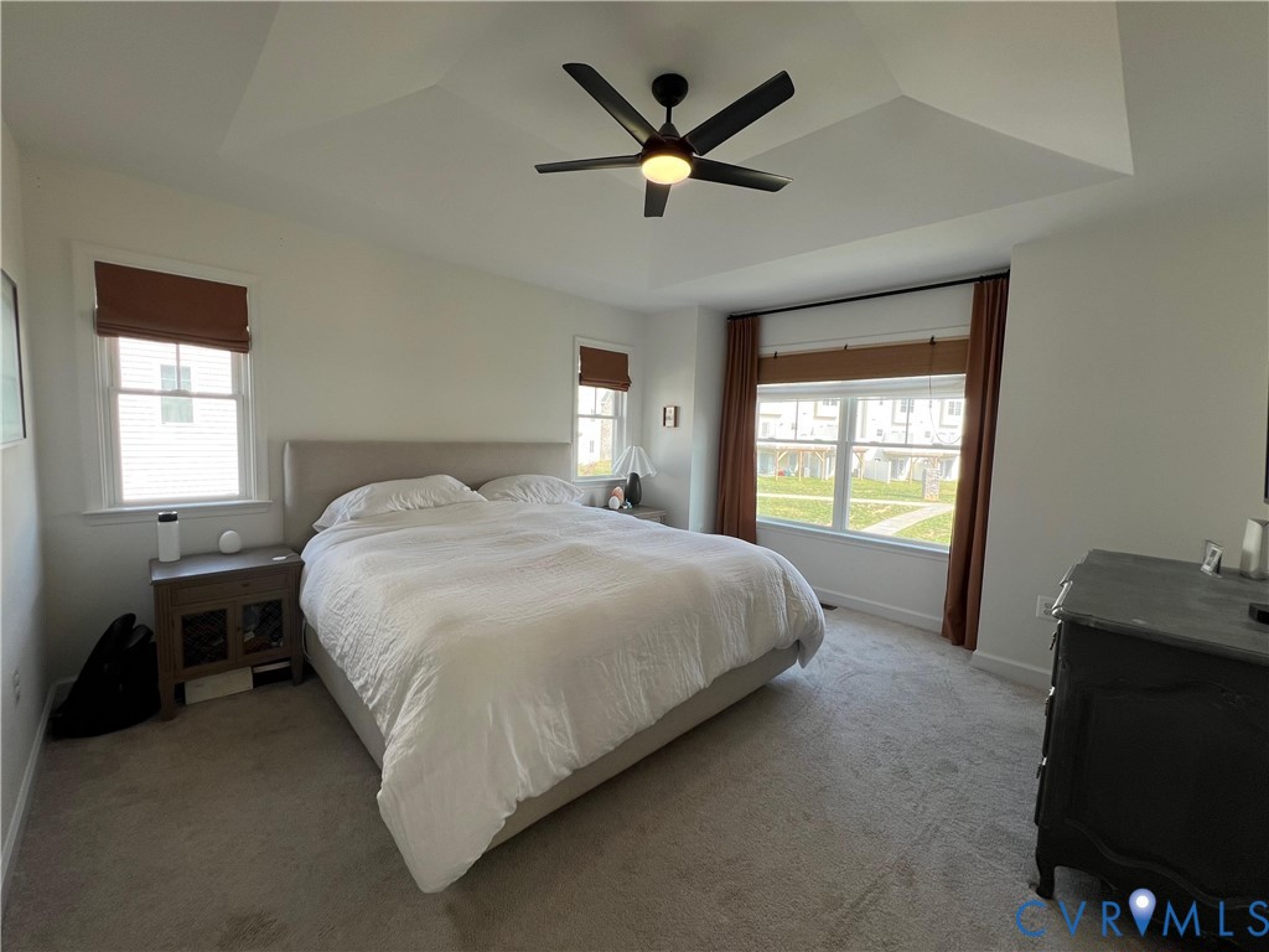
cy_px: 476
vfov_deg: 89.9
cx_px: 634
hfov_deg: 106.2
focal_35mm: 13
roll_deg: -1.9
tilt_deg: -4.0
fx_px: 477
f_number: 1.8
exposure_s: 1/99
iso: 40
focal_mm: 1.57
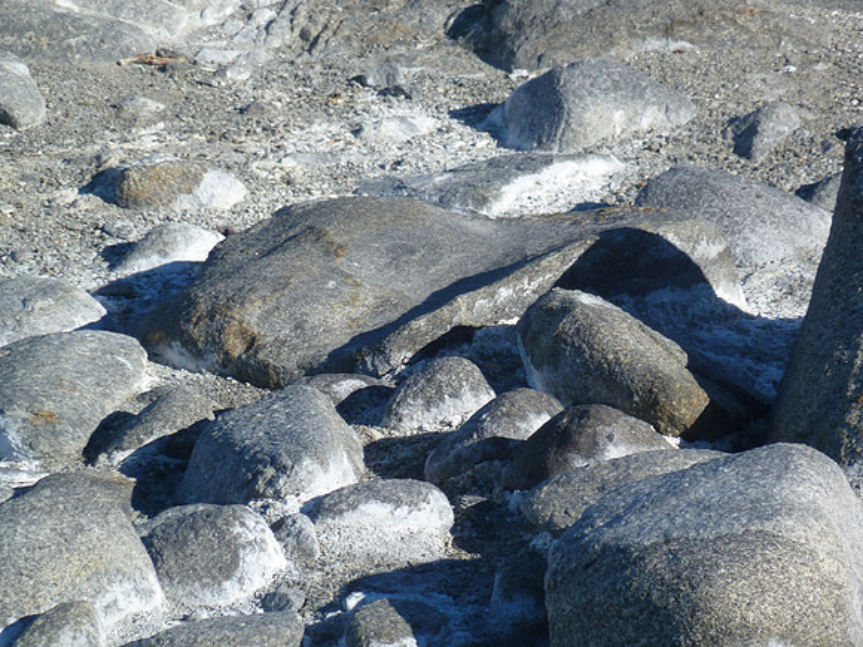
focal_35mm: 278
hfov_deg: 7.1
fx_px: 6931
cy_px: 324
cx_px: 432
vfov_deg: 5.3
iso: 80
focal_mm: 45.7
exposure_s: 1/500
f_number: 4.8
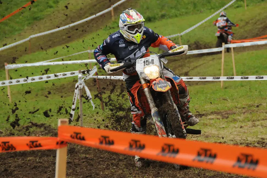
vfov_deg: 6.6
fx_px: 1541
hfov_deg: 9.9
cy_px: 88
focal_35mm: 208
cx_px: 158
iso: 1000
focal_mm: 112
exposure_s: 1/800
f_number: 5.3
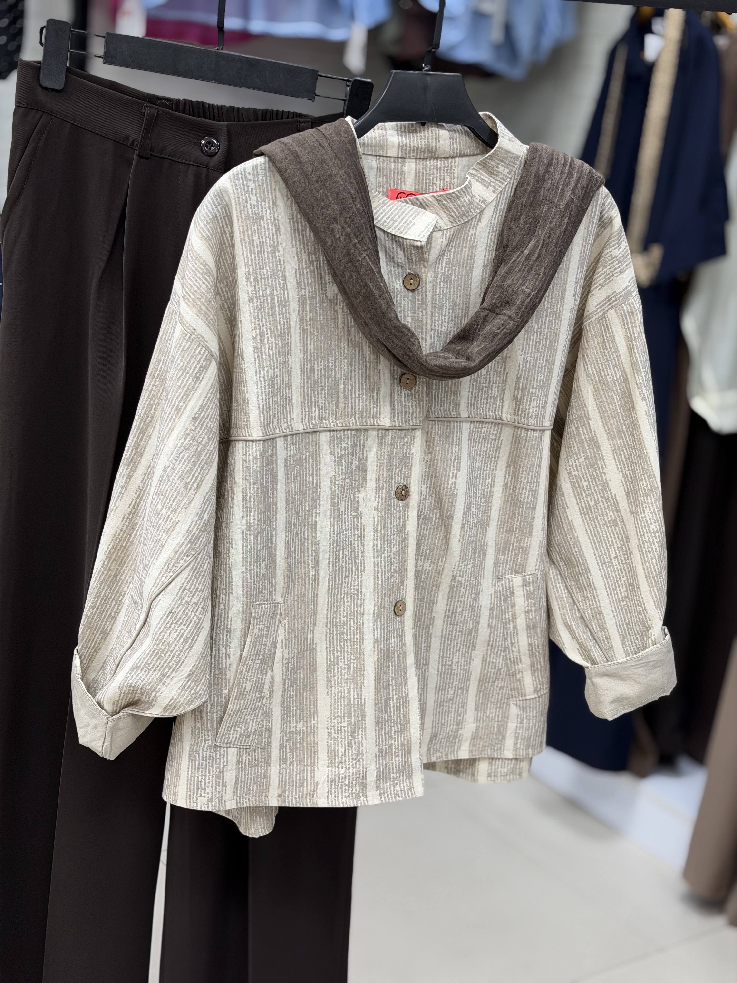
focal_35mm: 48
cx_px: 368
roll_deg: -5.3
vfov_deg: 39.7
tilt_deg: -14.7
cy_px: 492
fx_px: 1363
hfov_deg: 30.3
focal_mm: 6.76
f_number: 1.78
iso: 50
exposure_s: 1/100
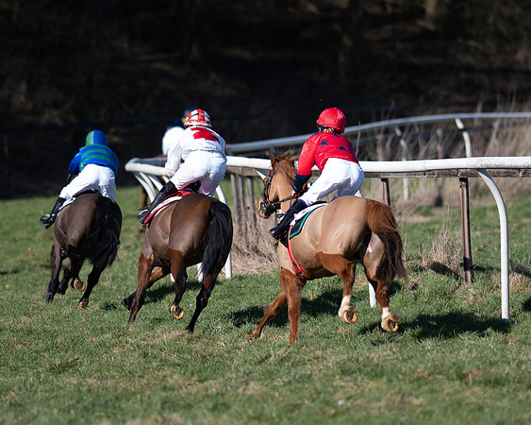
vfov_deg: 5.3
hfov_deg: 6.7
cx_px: 308
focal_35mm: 290
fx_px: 4559
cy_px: 187
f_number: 1.8
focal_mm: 135
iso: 50
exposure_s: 1/3200
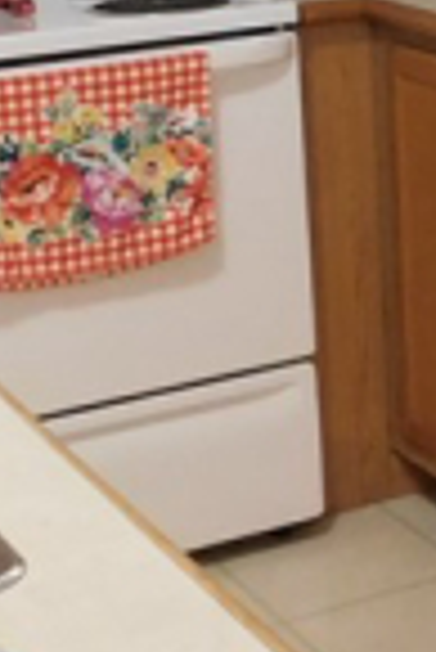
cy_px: -225
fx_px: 1993
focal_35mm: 110
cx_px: 465
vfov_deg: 17.3
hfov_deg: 12.3
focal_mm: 4
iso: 400
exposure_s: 1/10
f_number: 3
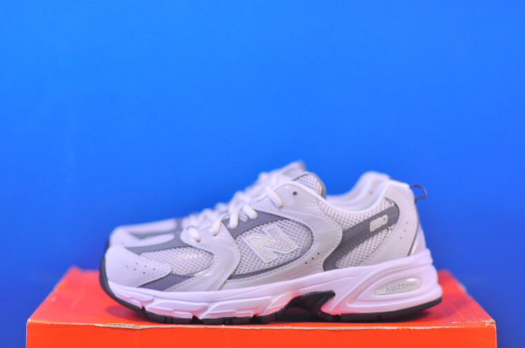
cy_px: 177
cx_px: 265
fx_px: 1151
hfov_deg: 25.7
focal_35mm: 79
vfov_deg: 17.2
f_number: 2.2
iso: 250
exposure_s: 1/320
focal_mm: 50
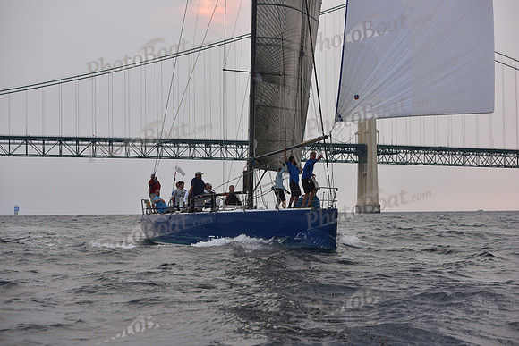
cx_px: 260
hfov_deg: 28.8
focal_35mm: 70
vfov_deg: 19.5
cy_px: 173
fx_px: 1009
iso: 250
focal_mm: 70
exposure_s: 1/640
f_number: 4.5
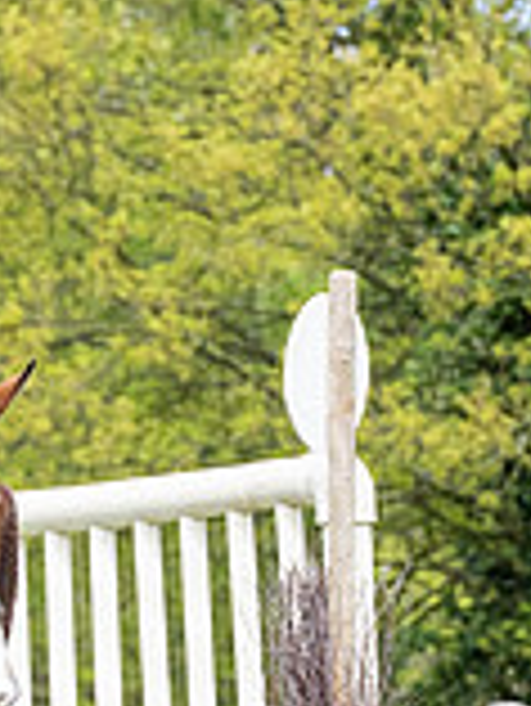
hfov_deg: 3.0
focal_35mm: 497
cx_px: 616
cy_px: 661
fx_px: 10151
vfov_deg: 4.0
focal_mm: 70
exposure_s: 1/2500
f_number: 4
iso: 640
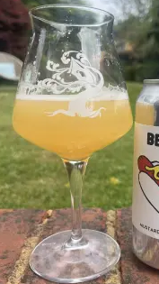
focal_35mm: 36
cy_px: 131
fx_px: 270
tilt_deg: -9.5
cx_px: 127
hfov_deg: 32.0
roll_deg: +0.5
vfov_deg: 55.2
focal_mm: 5.1
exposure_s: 1/384
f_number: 1.6
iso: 50
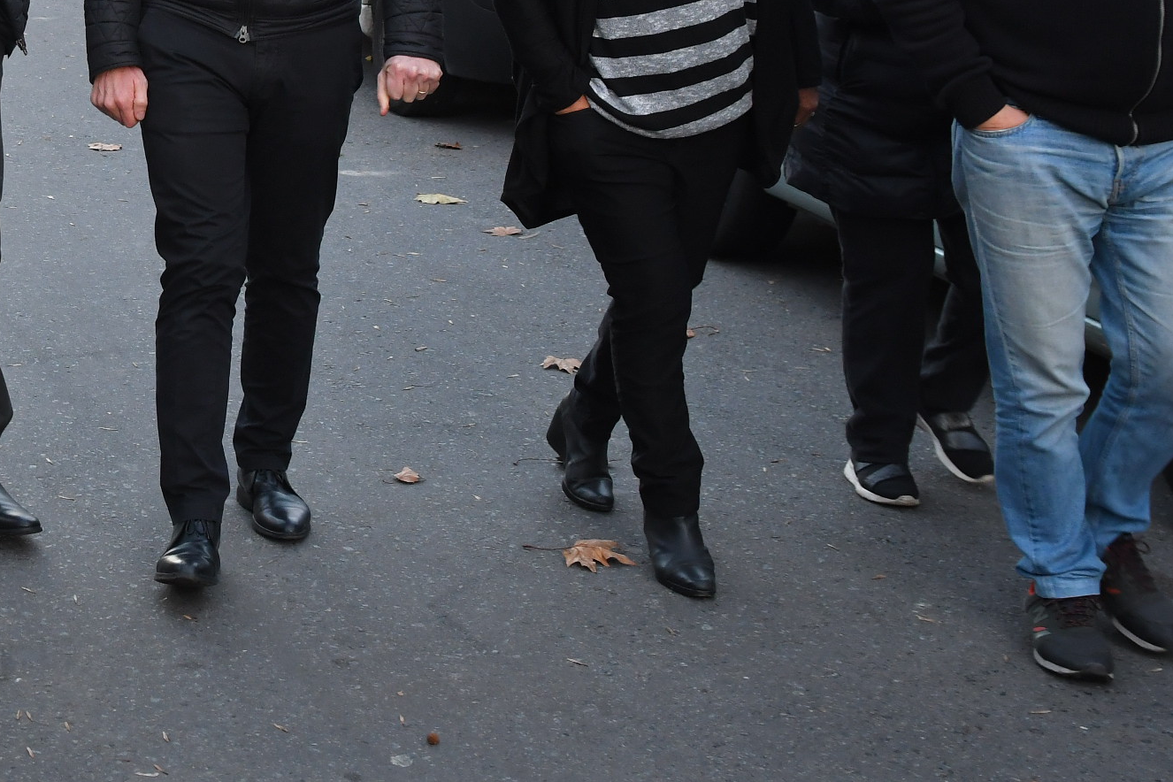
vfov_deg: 15.7
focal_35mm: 85
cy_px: -24
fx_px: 2771
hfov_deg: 23.1
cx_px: 38
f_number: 4
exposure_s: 1/200
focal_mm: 27
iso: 640
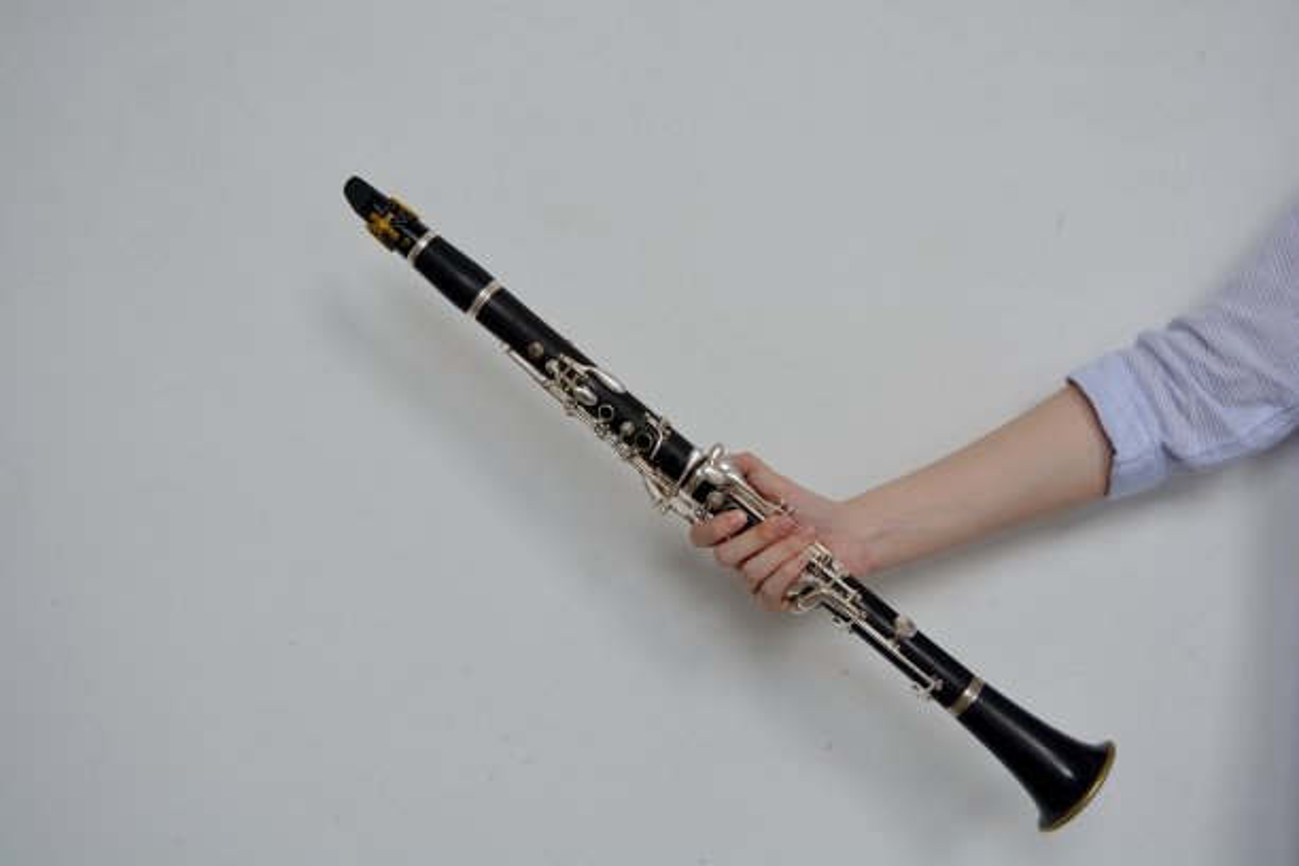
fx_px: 1624
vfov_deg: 29.9
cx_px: 650
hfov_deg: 43.6
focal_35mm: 45
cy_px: 433
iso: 100
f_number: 4.5
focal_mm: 30
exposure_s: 1/250
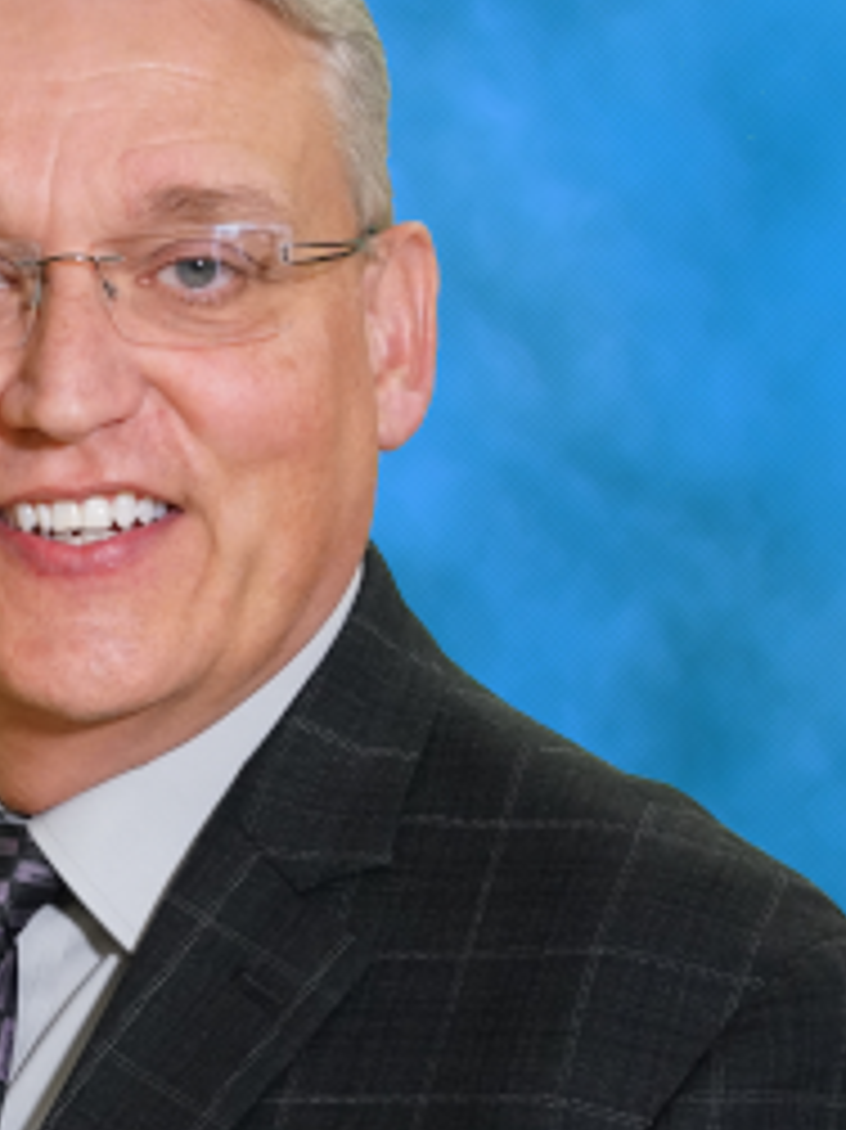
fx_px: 5251
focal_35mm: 161
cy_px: 671
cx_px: 94
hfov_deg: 9.2
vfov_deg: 12.3
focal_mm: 70
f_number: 5.6
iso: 2500
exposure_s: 1/160
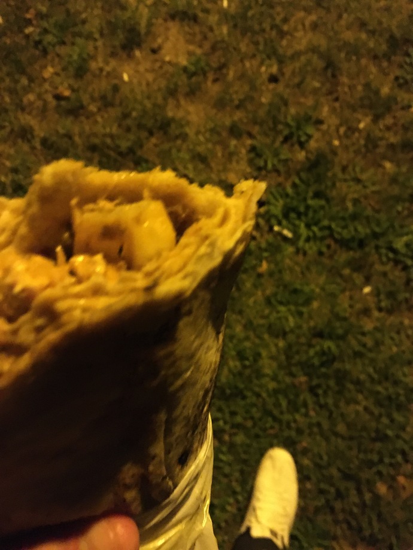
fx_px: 461
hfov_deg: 48.2
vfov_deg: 61.7
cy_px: 275
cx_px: 206
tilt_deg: -78.2
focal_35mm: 29
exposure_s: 1/17
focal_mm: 4.15
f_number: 2.2
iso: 320
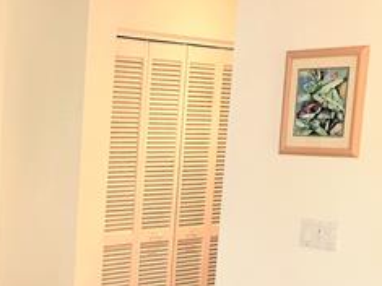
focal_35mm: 74
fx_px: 816
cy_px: 267
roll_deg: -1.4
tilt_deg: -9.2
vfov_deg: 19.5
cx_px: -36
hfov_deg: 24.6
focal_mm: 3.99
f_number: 1.8
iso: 50
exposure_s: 1/15
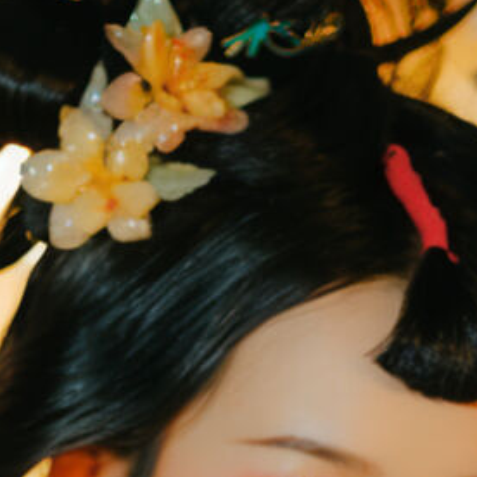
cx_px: 290
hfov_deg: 6.3
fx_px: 4318
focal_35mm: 277
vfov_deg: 6.1
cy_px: 1035
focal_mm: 50
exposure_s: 1/125
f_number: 1.8
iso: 100
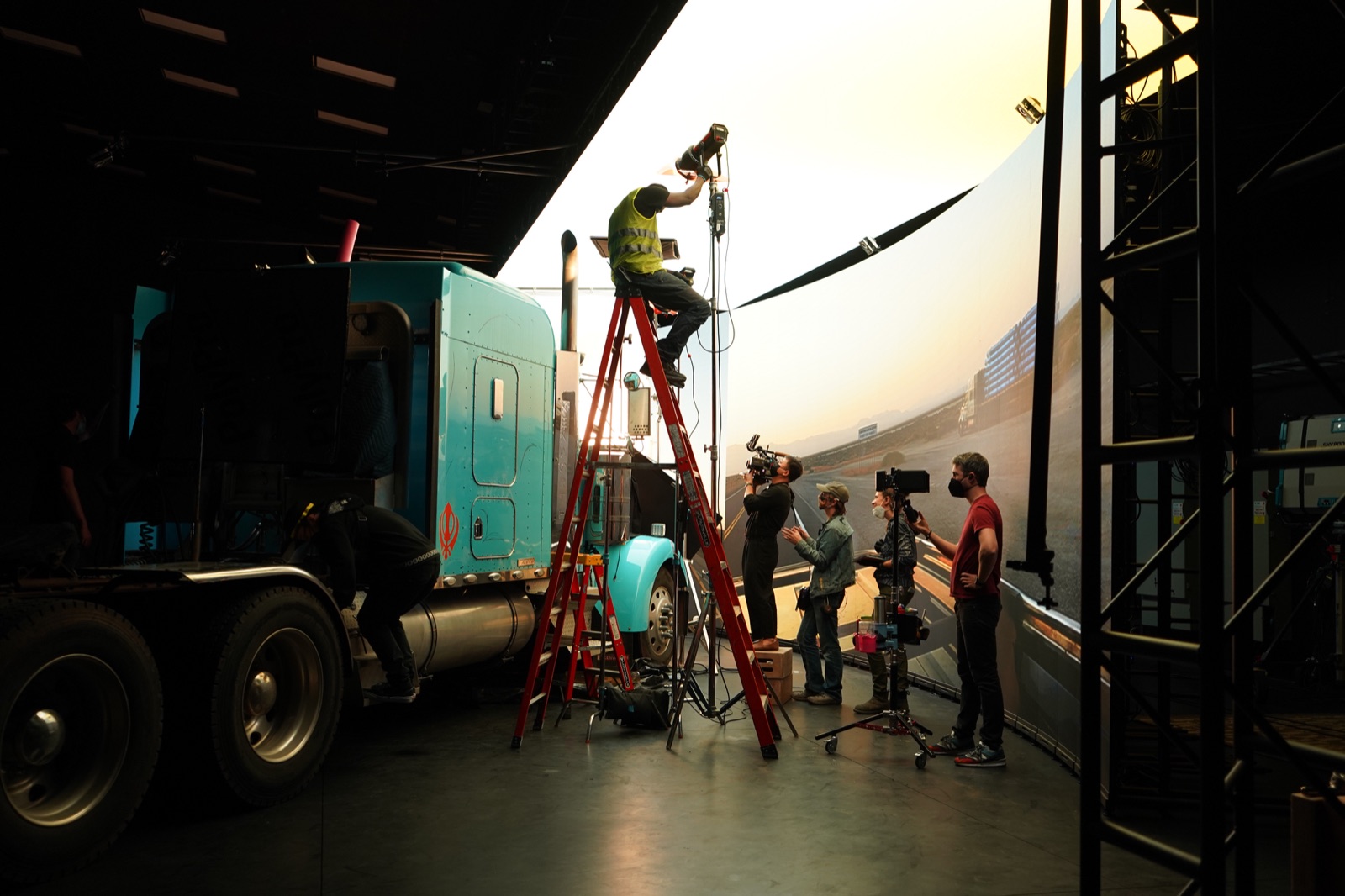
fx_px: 1195
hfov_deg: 58.7
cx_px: 672
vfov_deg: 41.1
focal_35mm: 32
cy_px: 448
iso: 1000
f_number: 4
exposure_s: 1/125
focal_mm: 32
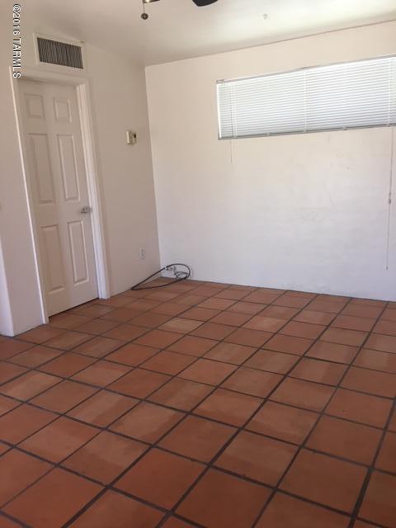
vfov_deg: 61.7
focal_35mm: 29
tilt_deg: -12.7
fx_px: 442
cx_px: 198
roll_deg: +3.7
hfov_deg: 48.2
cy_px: 264
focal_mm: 4.15
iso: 50
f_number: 2.2
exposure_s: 1/30
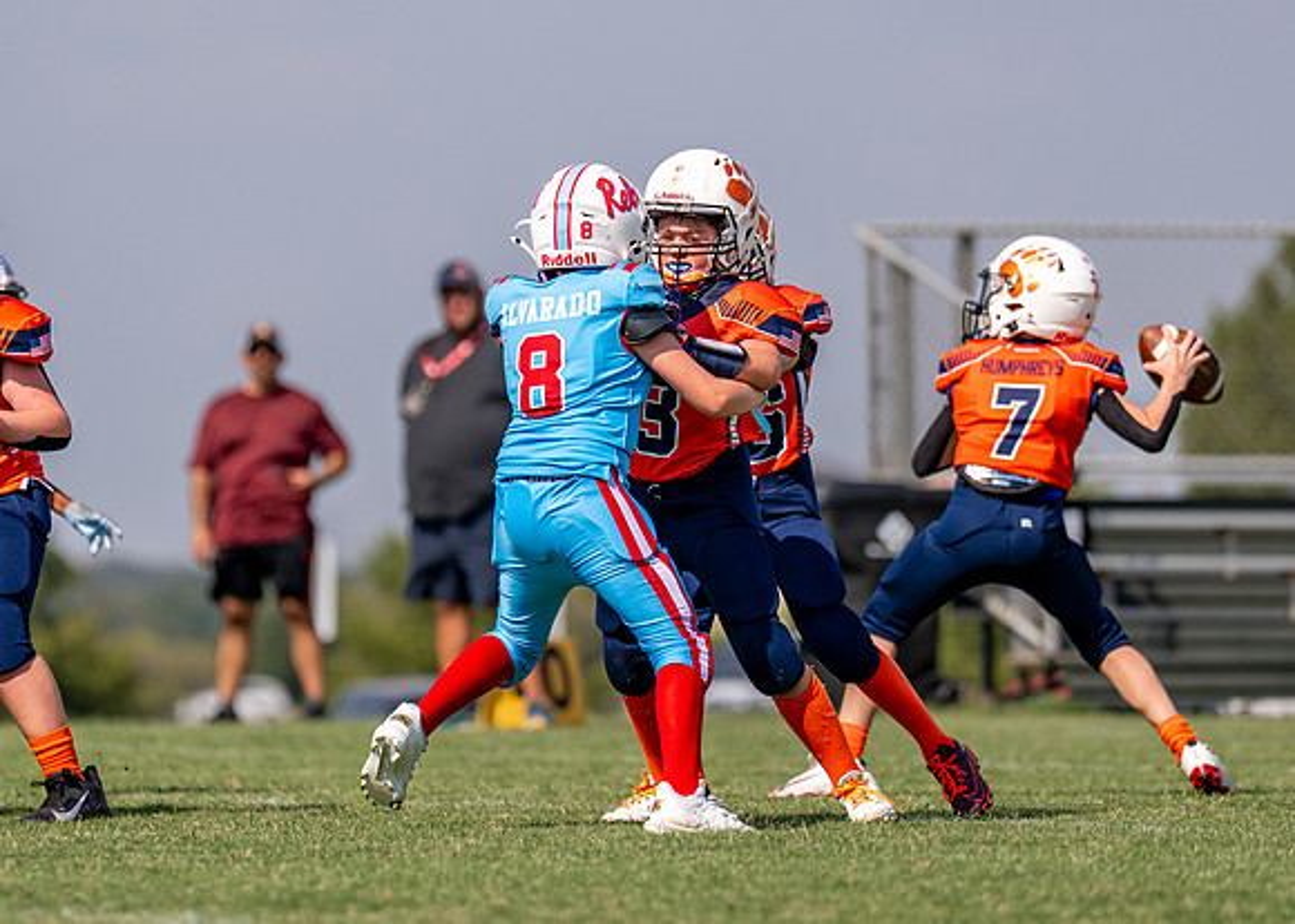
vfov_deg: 3.7
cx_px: 619
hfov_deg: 5.2
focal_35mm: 390
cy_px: 355
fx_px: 14348
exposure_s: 1/3200
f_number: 2.8
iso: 125
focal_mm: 200
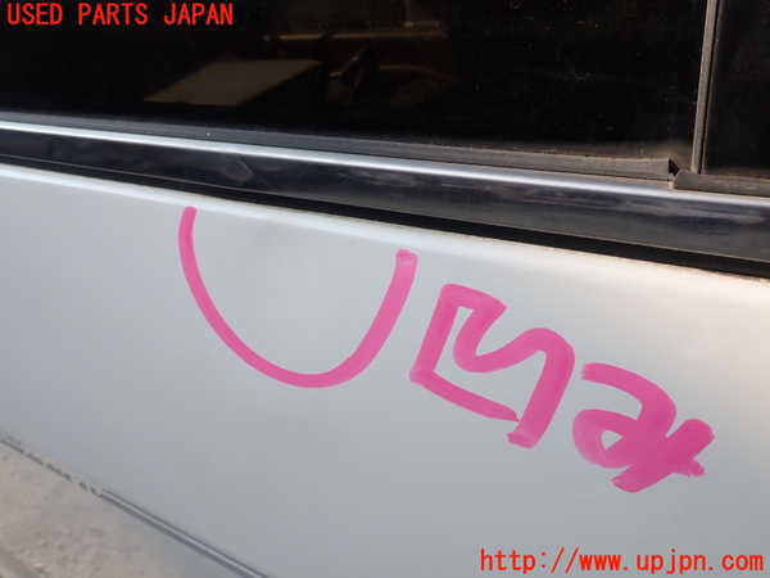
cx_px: 385
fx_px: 667
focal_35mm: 30
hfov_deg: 60.0
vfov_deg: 46.8
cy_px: 289
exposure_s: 1/500
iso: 100
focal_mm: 5.4
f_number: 3.2
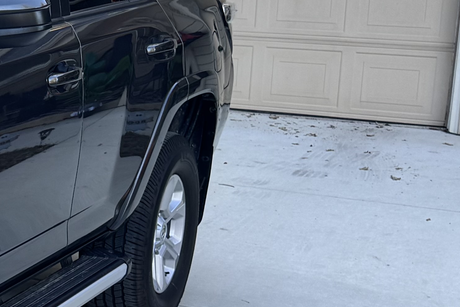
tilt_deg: -12.1
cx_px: -230
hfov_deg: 18.7
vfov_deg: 14.2
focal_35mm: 96
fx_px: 1227
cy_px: 140
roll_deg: +0.8
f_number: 1.78
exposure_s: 1/297
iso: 80
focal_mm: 6.76
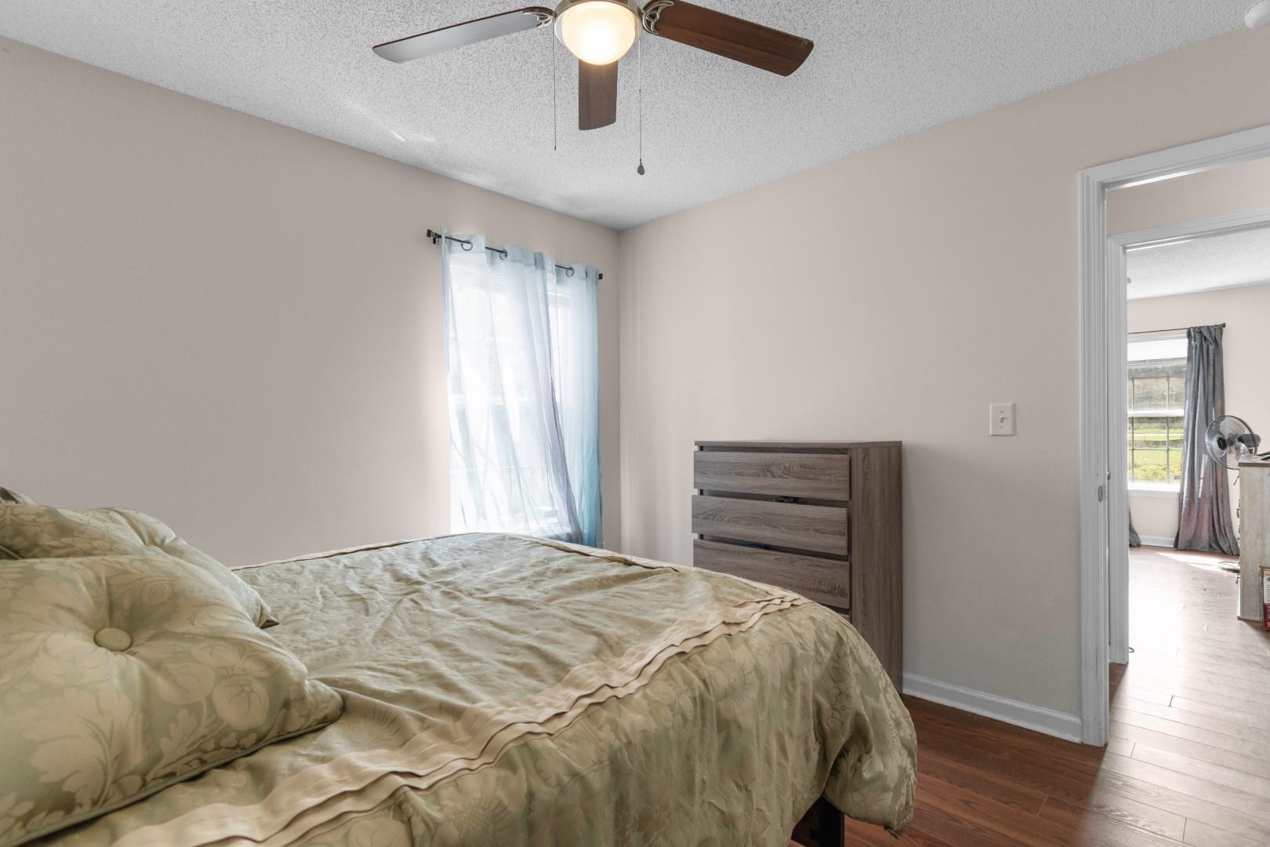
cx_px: 635
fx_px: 600
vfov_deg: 70.4
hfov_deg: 93.3
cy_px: 424
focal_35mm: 17
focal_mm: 11.5
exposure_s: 1/10
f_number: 4.8
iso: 100
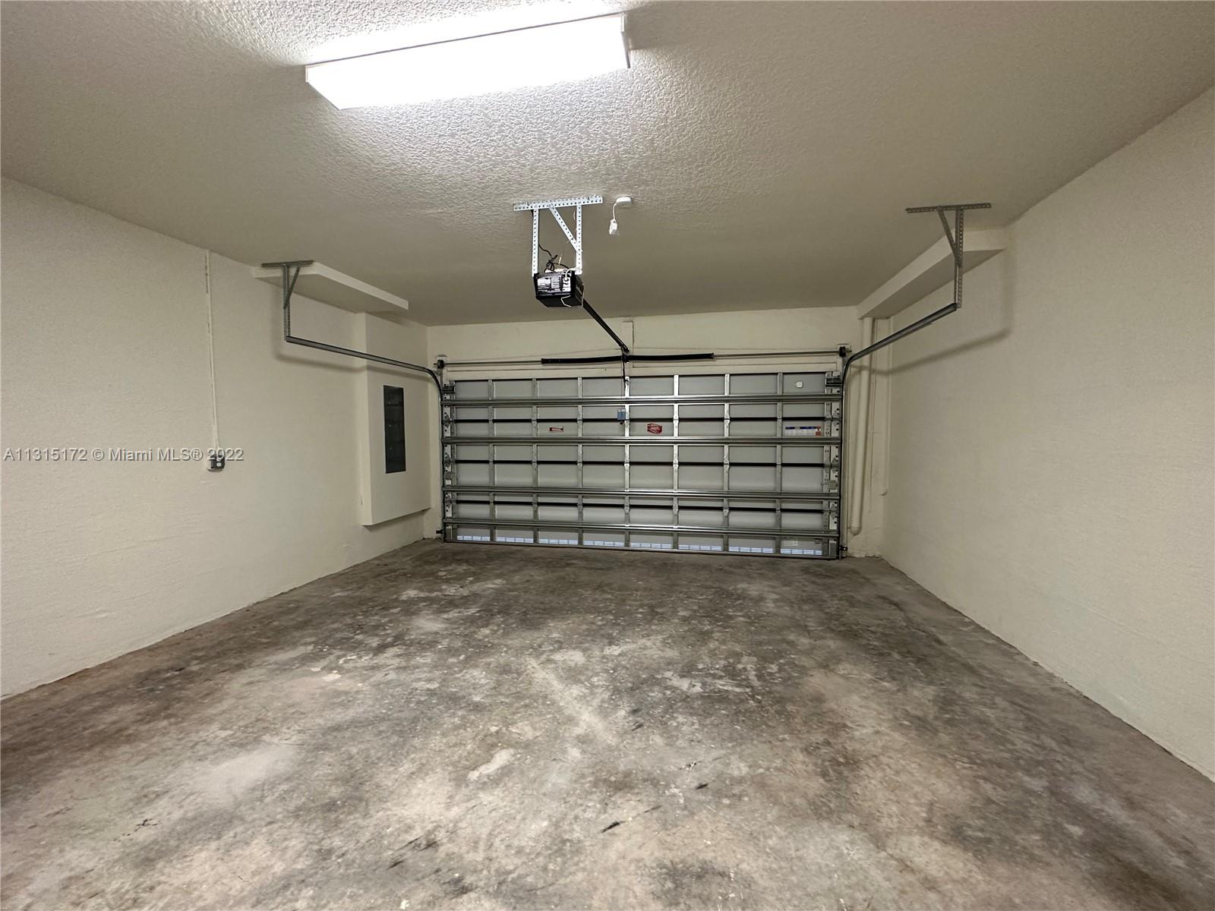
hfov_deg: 102.1
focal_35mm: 14
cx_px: 608
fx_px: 491
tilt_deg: -3.2
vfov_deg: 85.7
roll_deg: +0.6
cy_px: 456
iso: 400
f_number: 2.2
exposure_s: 1/60
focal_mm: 2.22
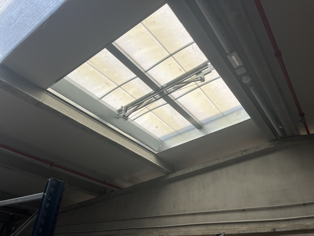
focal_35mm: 26
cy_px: 118
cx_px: 157
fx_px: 236
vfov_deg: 53.1
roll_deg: -2.5
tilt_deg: +29.1
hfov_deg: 67.3
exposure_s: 1/858
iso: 50
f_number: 1.6
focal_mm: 5.1
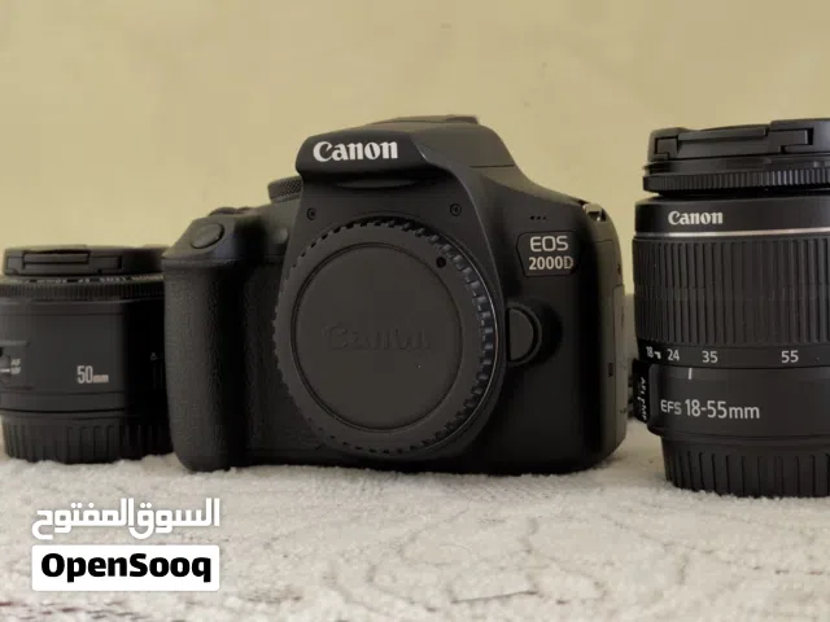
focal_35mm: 48
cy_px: 311
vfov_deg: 30.3
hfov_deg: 39.7
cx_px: 415
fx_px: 1151
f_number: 1.78
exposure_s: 1/44
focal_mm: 6.76
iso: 250
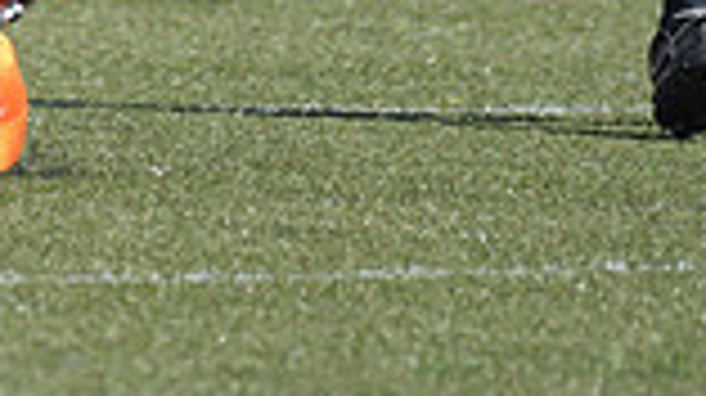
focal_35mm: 1739
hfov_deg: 1.2
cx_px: -139
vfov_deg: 0.7
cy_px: -412
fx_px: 32527
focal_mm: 300
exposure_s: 1/3200
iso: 640
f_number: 4
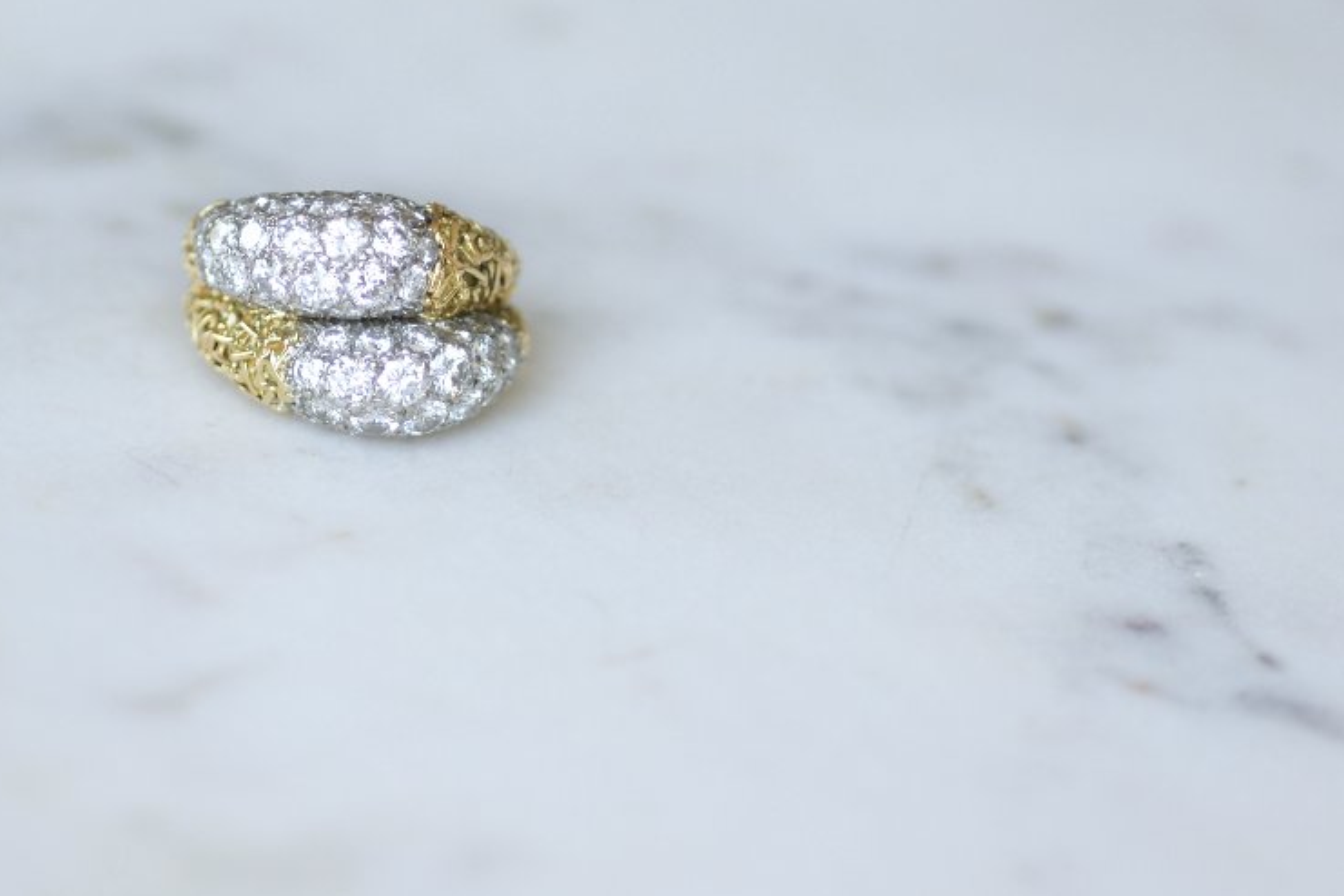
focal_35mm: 170
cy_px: 279
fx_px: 6346
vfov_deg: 8.1
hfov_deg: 12.1
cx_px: 379
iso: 200
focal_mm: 70
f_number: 2.8
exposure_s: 1/125
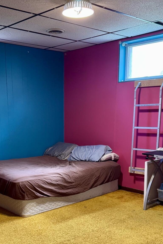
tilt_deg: -12.6
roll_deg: +1.3
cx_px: 54
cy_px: 174
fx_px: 292
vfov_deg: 44.4
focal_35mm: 43
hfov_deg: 31.0
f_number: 1.78
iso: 400
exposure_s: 1/60
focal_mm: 6.76
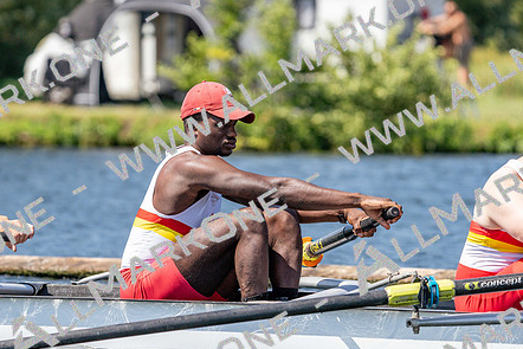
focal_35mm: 421
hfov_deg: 4.9
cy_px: 184
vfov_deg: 3.3
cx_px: 252
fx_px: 6118
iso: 400
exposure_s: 1/2000
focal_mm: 321
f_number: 6.3
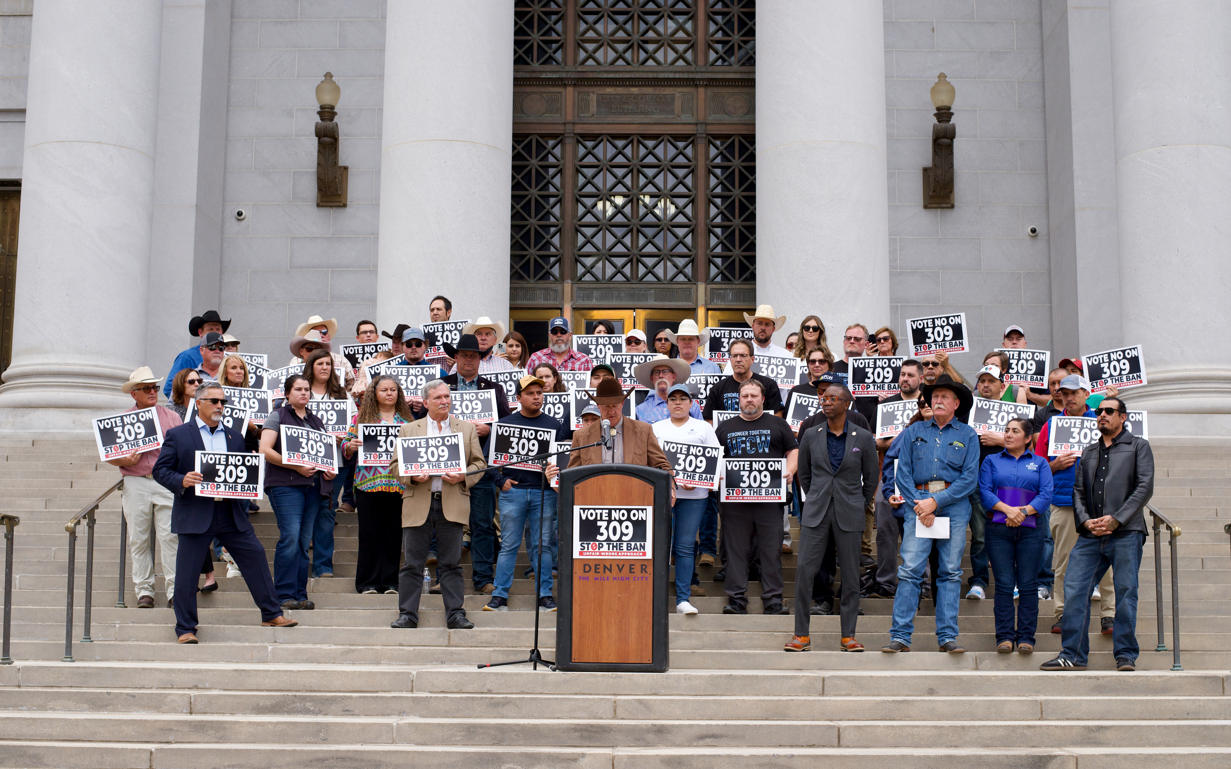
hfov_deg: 39.6
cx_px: 616
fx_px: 1711
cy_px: 397
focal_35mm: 51
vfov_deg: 25.3
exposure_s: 1/640
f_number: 8
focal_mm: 50
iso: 800
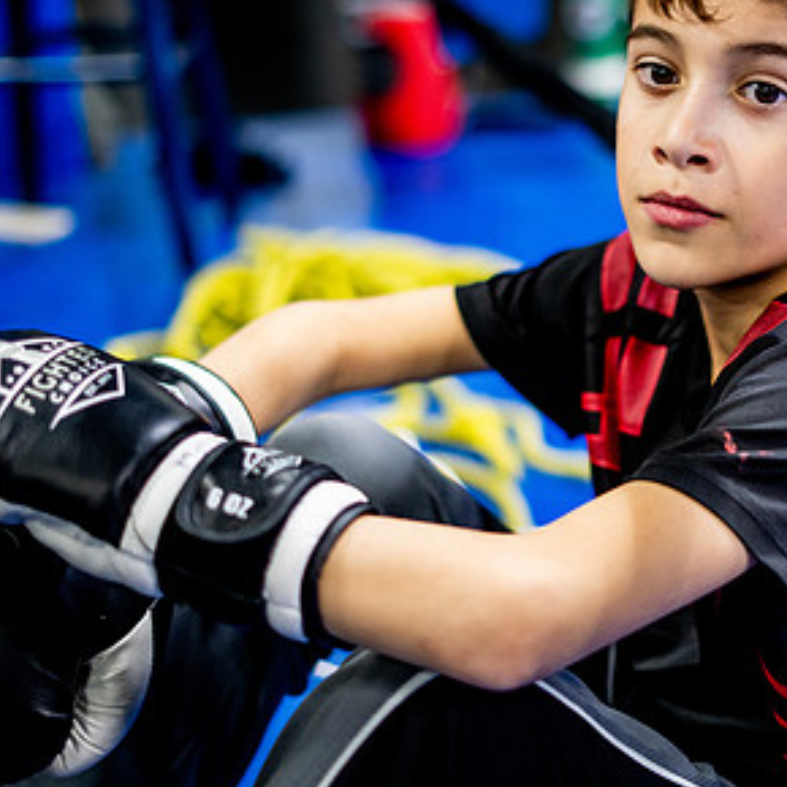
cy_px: 346
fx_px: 2186
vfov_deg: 20.4
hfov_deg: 20.2
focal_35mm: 85
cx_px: 640
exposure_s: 1/400
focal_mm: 50
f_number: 1.8
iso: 2000
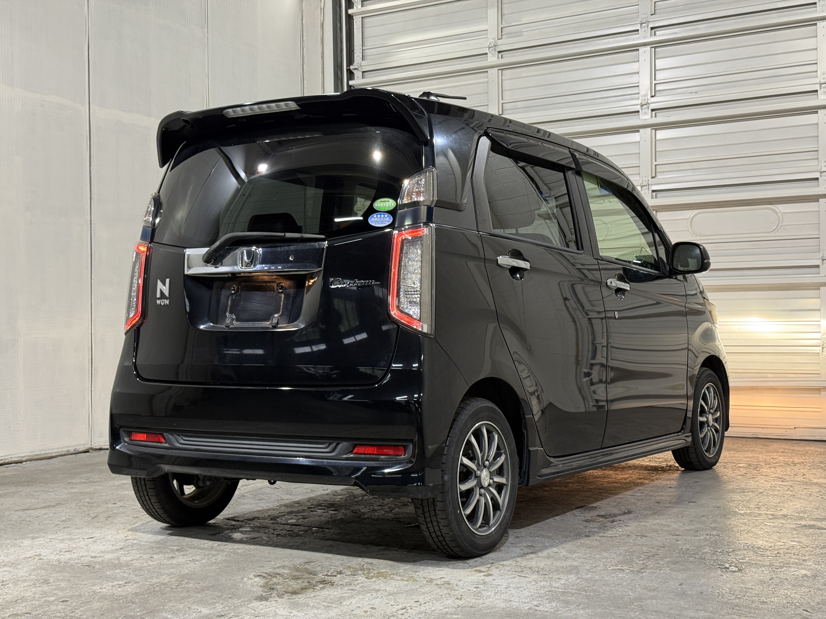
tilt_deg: +0.0
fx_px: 1145
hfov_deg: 39.7
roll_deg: +0.6
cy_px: 310
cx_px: 413
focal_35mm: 48
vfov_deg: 30.3
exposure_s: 1/60
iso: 160
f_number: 1.78
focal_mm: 6.76
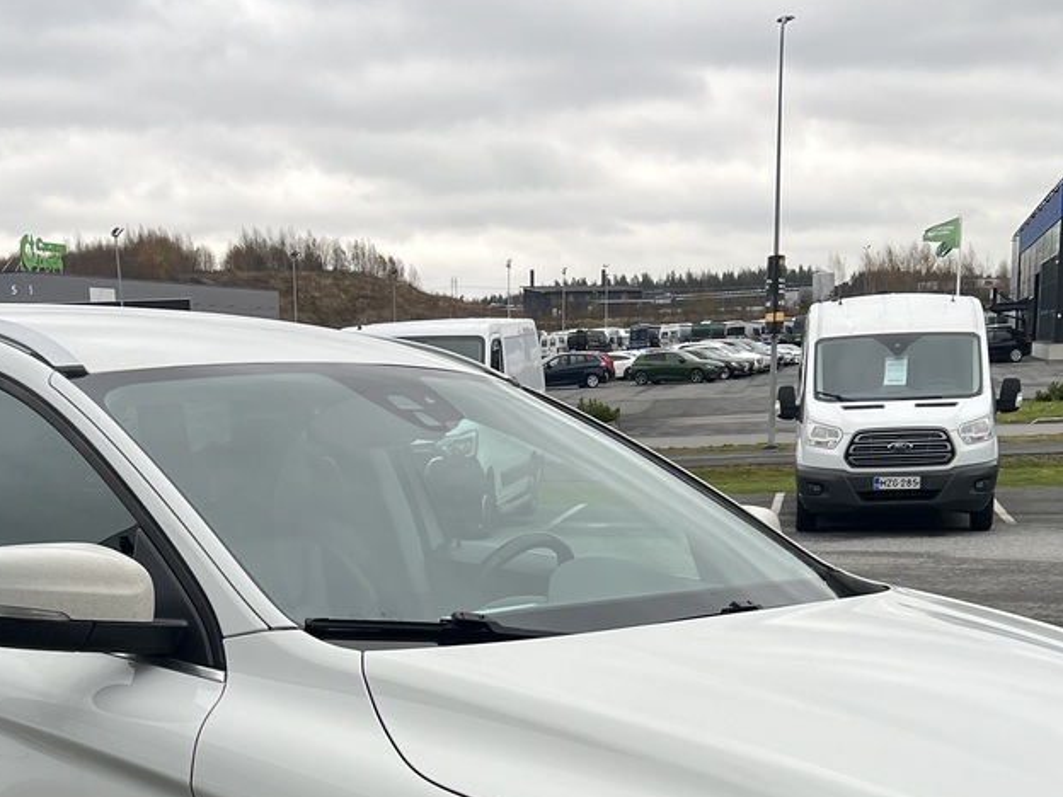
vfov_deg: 22.9
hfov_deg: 32.1
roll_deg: +2.5
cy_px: 884
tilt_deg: -15.8
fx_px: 1843
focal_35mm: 60
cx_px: 424
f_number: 1.5
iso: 40
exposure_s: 1/266
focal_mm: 5.7
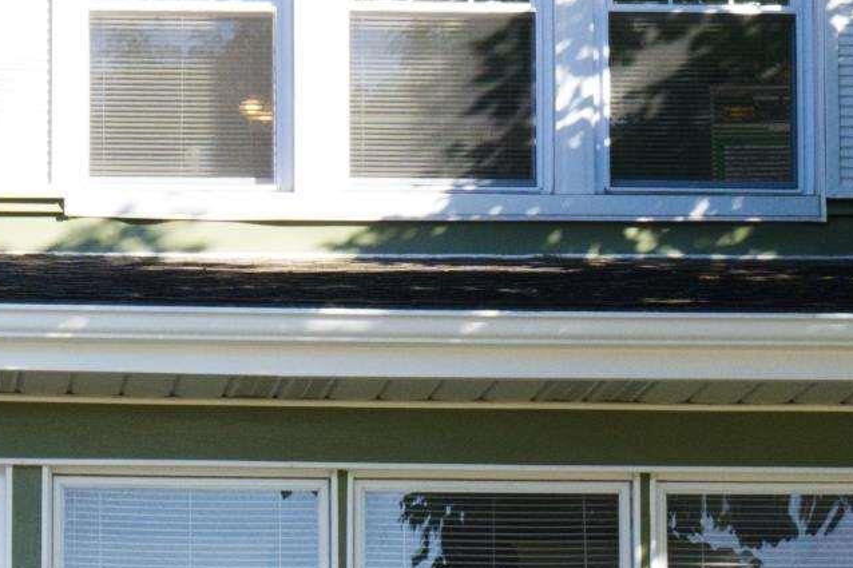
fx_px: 3648
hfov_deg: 13.1
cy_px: 744
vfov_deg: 8.8
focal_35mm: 154
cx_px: -82
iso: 1600
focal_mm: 32
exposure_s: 1/400
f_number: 13
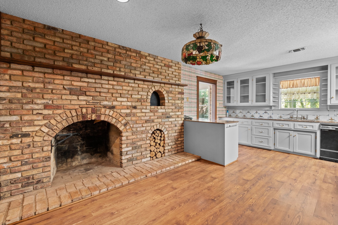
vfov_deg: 73.7
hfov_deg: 96.7
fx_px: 150
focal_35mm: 16
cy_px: 112
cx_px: 169
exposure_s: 1
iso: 640
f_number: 8
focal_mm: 16
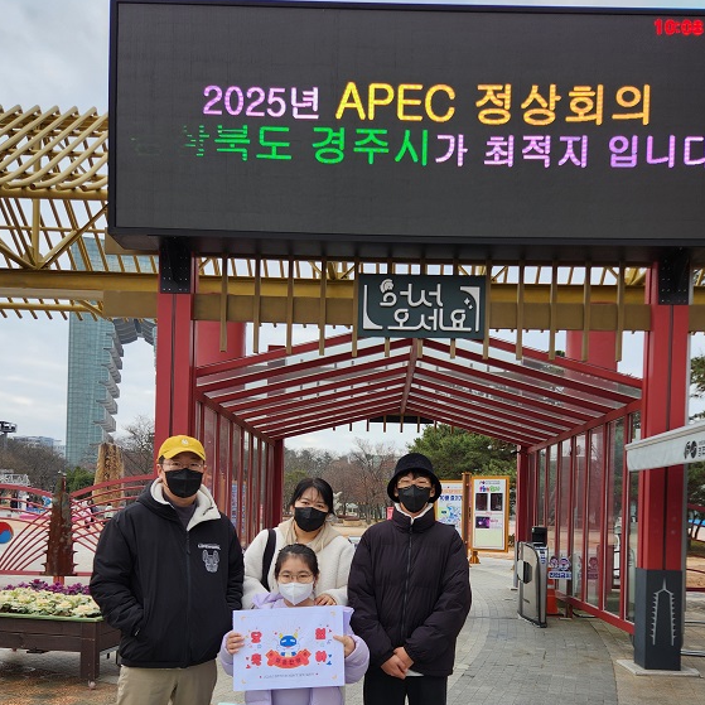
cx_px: 391
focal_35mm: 31
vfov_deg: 51.0
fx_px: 714
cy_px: 500
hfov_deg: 52.4
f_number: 1.8
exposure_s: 1/387
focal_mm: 5.4
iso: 20
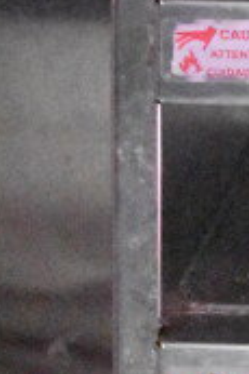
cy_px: -92
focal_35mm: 286
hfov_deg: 4.7
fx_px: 2973
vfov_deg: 7.1
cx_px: 650
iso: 25600
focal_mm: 36
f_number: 4.8
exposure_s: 1/60
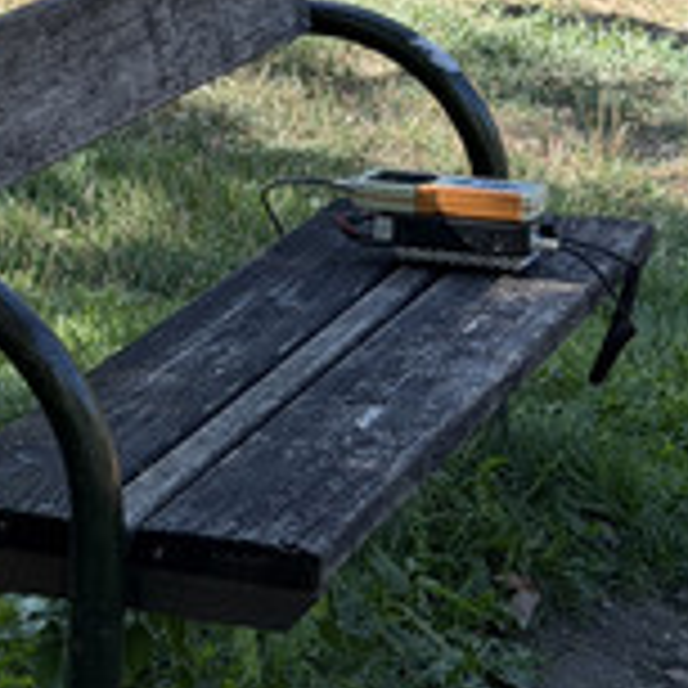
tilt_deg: -10.0
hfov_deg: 9.4
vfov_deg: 9.8
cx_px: -535
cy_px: 18
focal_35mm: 178
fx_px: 4003
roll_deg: -0.2
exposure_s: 1/1403
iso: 64
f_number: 1.78
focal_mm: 6.76
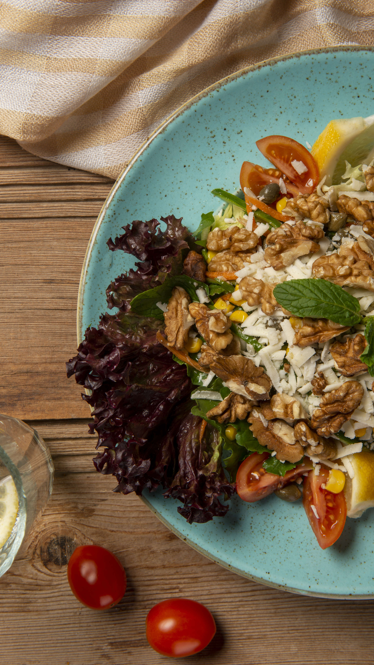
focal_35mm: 58
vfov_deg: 36.0
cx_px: 207
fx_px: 1023
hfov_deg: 20.7
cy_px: 332
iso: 100
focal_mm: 55
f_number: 14
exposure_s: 1/125
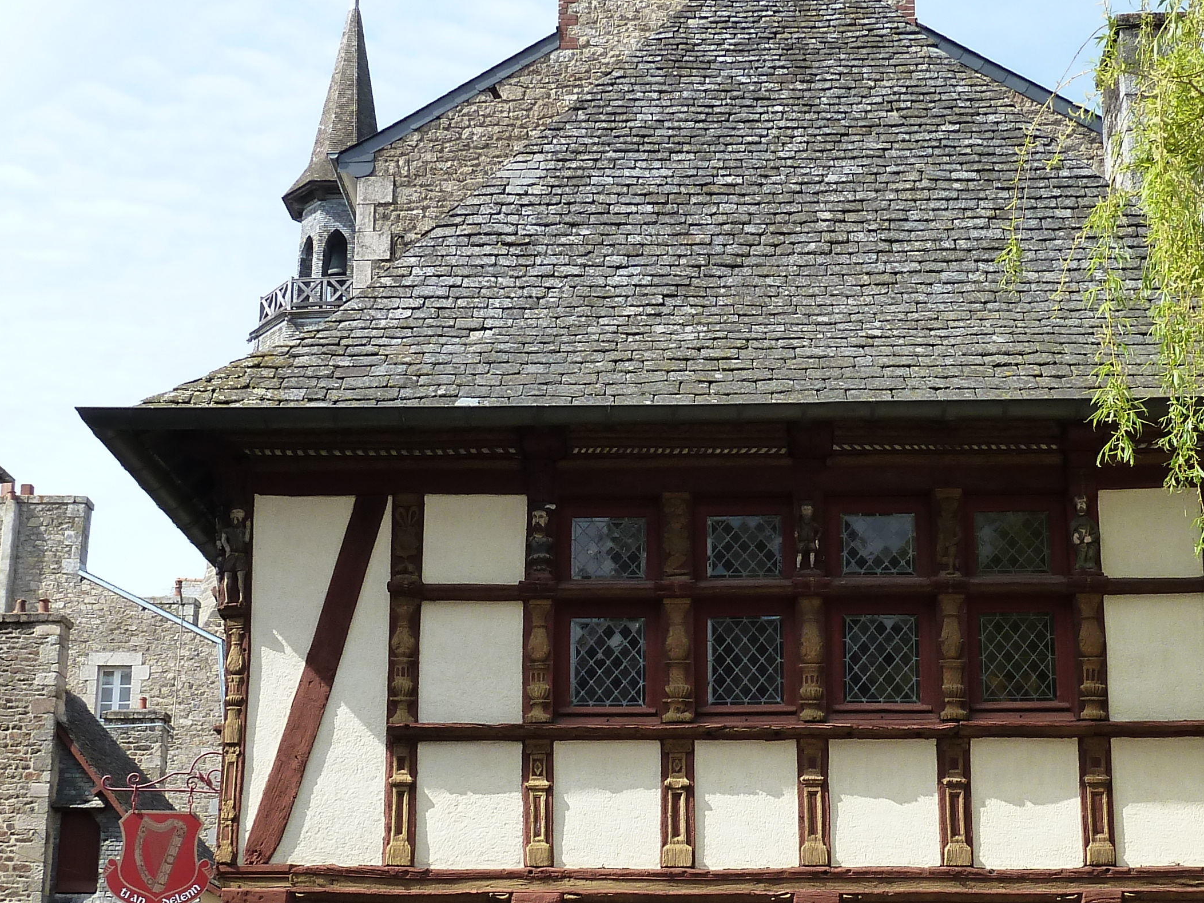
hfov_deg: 33.7
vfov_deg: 25.4
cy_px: 674
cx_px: 683
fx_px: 1983
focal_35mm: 57
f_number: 4
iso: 125
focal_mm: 5
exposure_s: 1/320
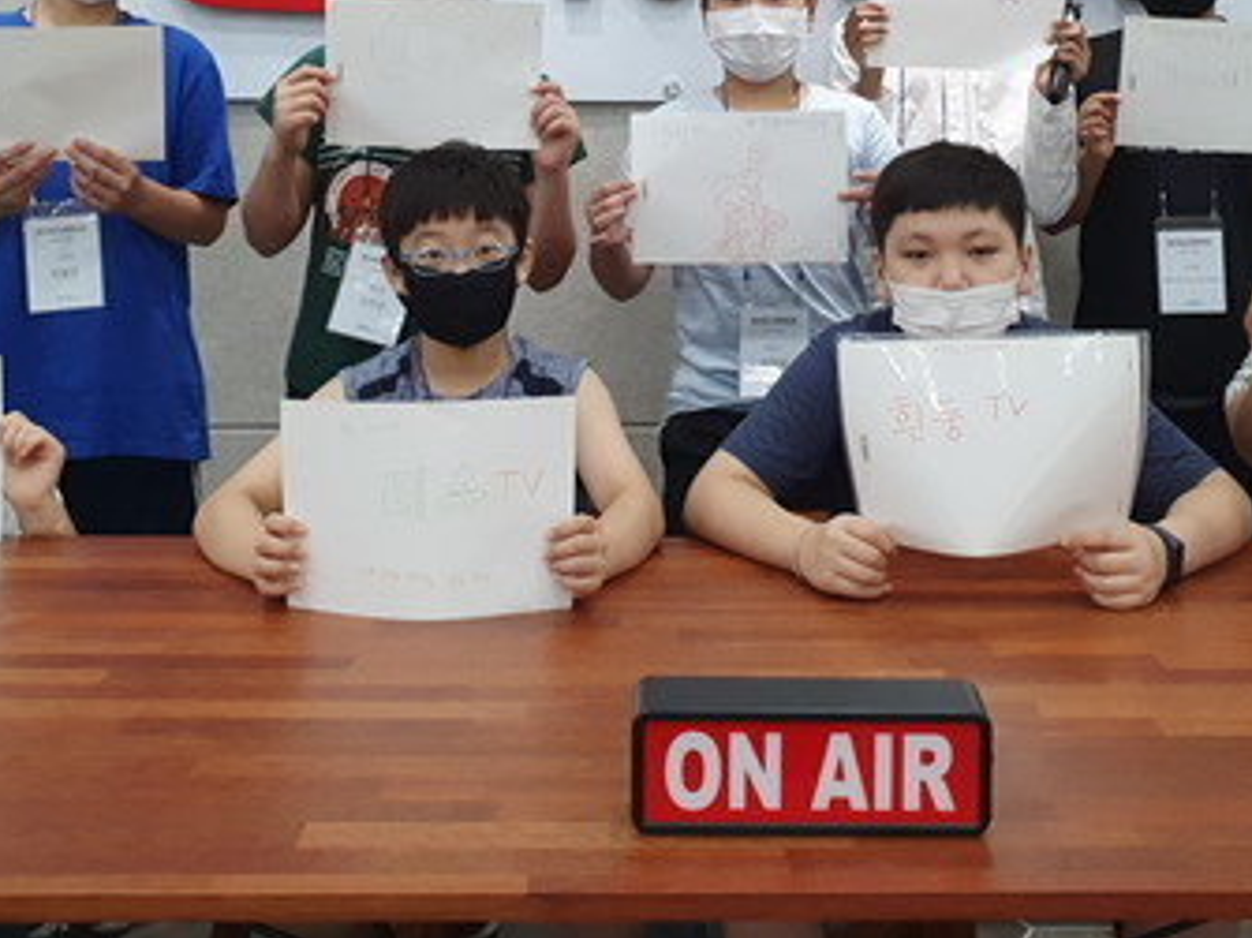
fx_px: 1627
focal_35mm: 45
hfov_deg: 42.0
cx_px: 706
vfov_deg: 31.1
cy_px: 151
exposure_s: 1/120
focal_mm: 4.32
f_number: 2.4
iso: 320
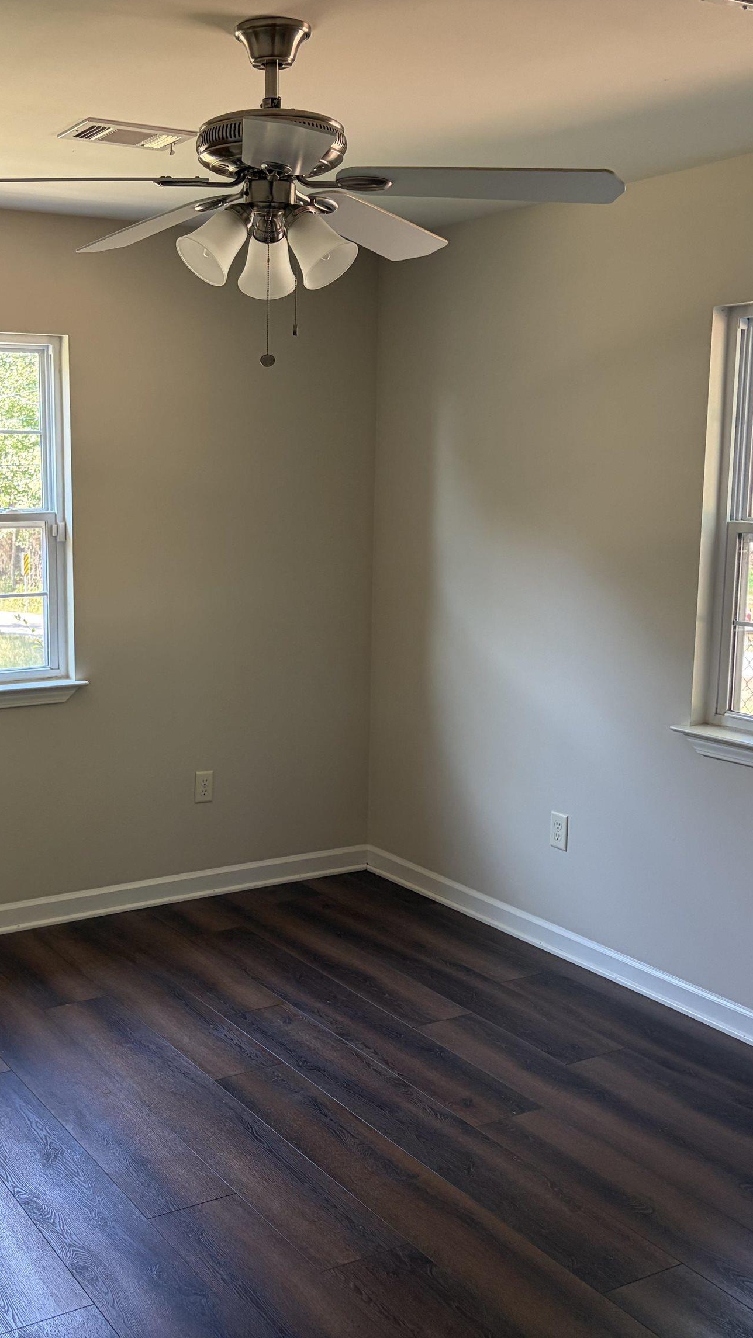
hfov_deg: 30.6
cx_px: 184
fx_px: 1349
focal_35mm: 38
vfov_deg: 52.8
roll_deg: +0.4
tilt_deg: -8.6
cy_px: 665
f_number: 1.6
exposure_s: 1/81
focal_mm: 5.96
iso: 125
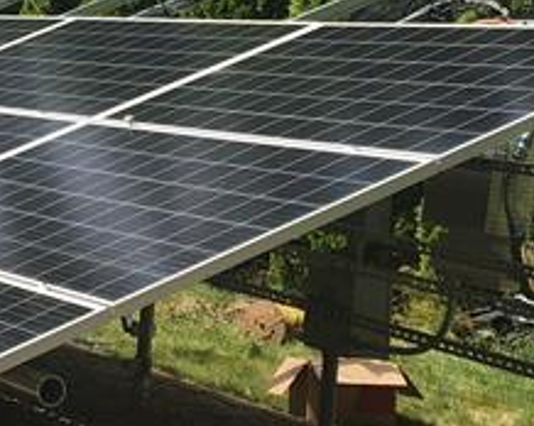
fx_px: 2100
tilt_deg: -0.6
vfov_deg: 11.6
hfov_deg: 14.2
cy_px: 135
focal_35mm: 133
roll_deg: -4.7
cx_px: -22
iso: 25
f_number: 2.2
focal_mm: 4.15
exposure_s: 1/1054
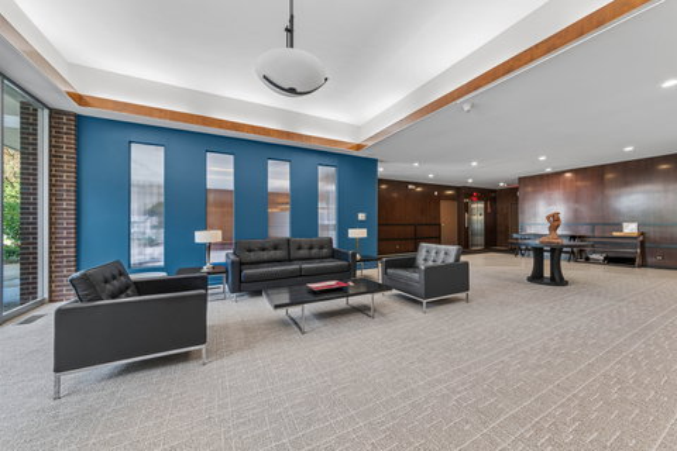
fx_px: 226
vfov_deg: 90.0
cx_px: 338
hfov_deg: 112.6
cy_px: 226
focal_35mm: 12
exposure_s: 1/2
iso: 160
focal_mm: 12
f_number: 10
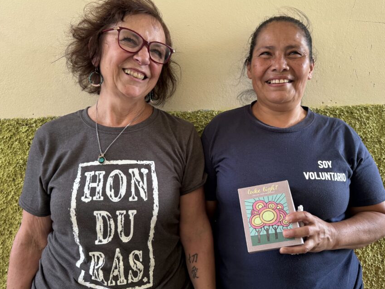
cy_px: 133
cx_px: 214
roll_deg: +2.9
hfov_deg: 61.5
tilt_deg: -3.7
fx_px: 323
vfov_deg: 48.2
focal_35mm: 29
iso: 200
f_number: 1.78
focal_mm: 6.76
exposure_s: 1/121
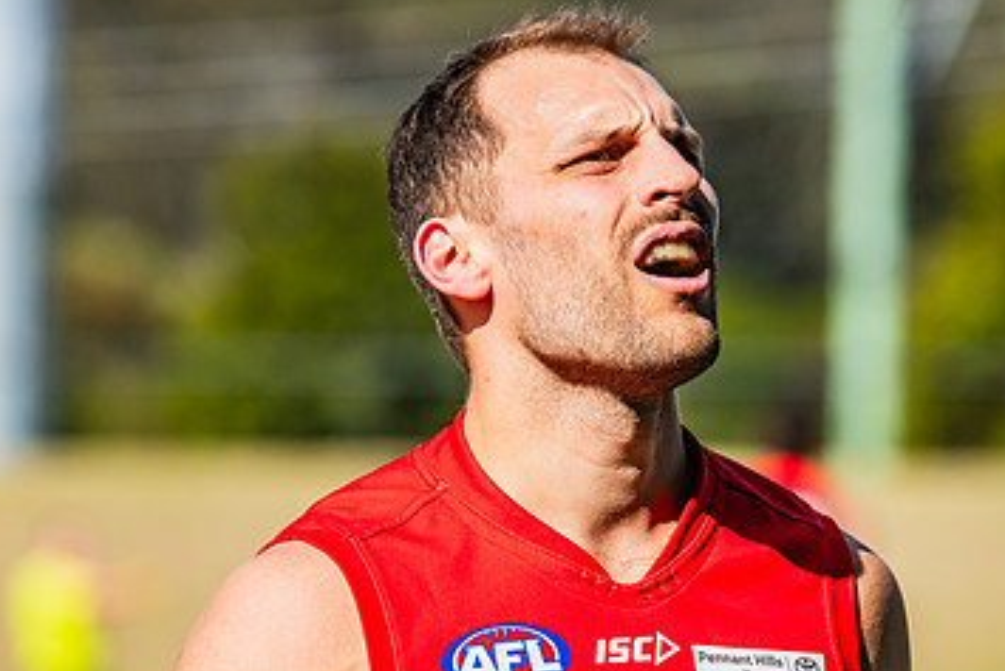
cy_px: 344
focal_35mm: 687
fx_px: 19186
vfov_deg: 2.0
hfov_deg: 3.0
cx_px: 595
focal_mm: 420
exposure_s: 1/2000
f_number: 9
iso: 800
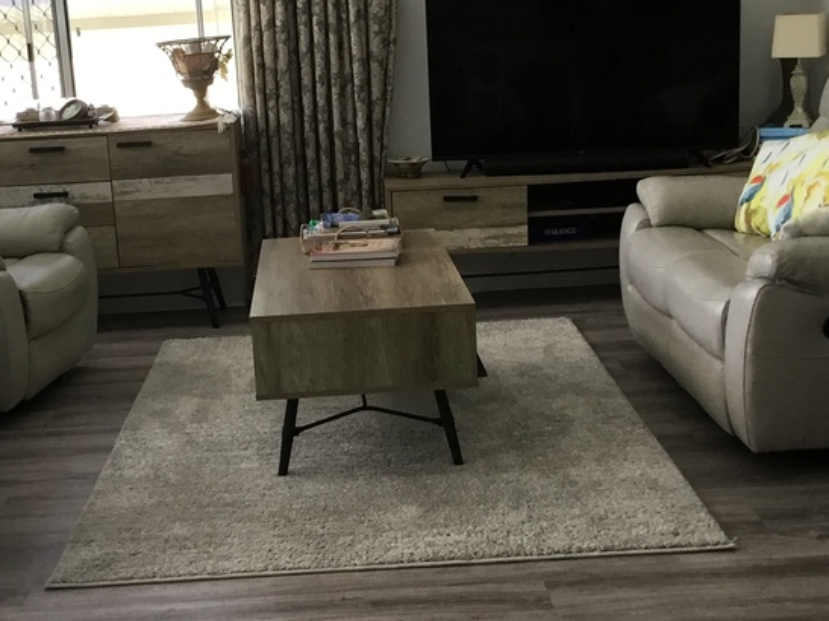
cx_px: 324
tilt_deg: -12.7
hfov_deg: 33.1
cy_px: 298
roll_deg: +2.5
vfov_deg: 25.2
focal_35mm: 58
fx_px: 1389
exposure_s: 1/33
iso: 40
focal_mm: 3.3
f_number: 2.4
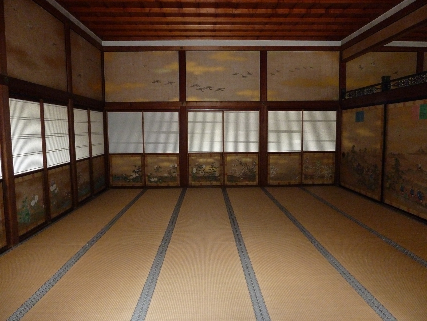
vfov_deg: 54.9
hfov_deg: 69.4
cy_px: 160
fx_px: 308
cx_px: 214
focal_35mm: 25
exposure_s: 1/60
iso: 500
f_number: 3.3
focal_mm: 4.1
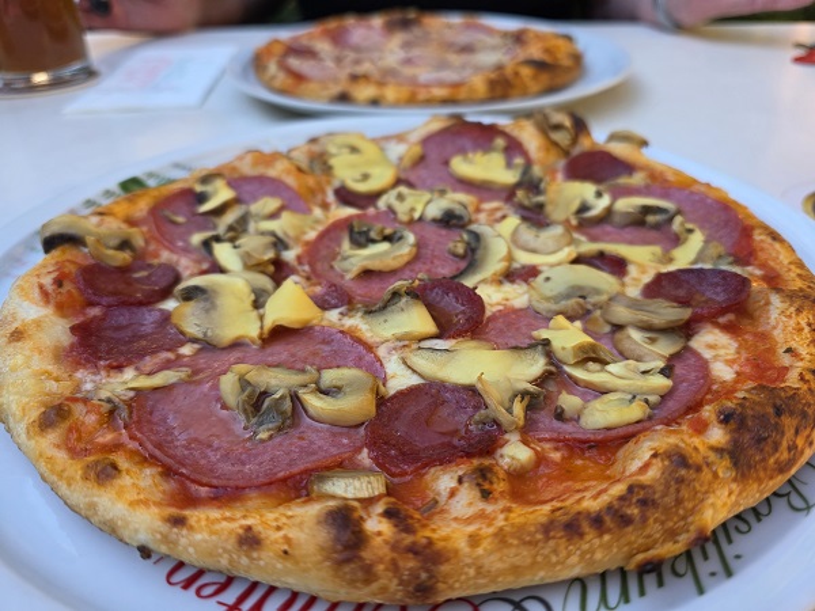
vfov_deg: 58.9
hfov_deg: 73.9
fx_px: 542
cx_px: 408
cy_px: 306
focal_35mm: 23
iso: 40
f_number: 1.7
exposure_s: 1/180
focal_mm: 6.3
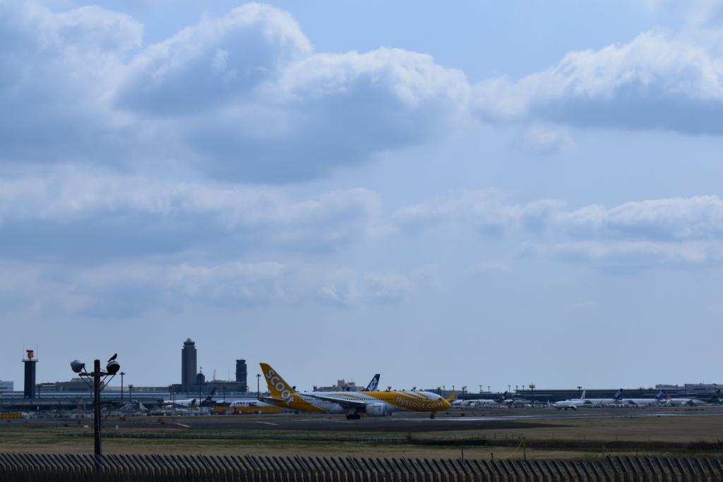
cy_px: 241
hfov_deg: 24.6
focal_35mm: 82
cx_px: 362
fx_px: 1657
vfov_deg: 16.6
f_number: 9
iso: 200
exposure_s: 1/800
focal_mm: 55
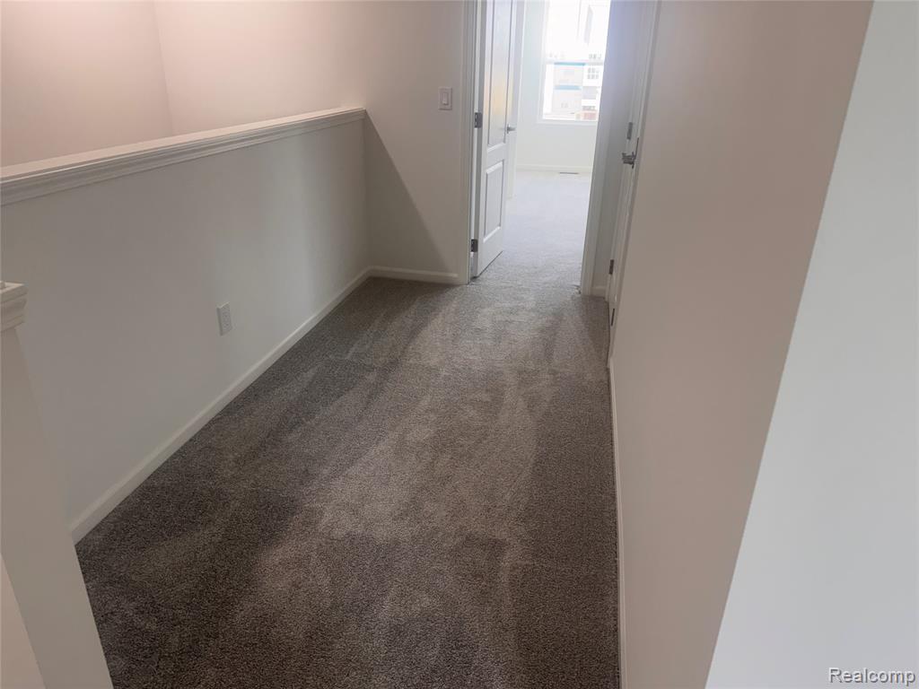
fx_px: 637
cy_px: 344
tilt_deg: -22.3
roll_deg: -3.0
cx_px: 460
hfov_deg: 71.6
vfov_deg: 56.8
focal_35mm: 24
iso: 160
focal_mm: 6.76
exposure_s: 1/120
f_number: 1.78
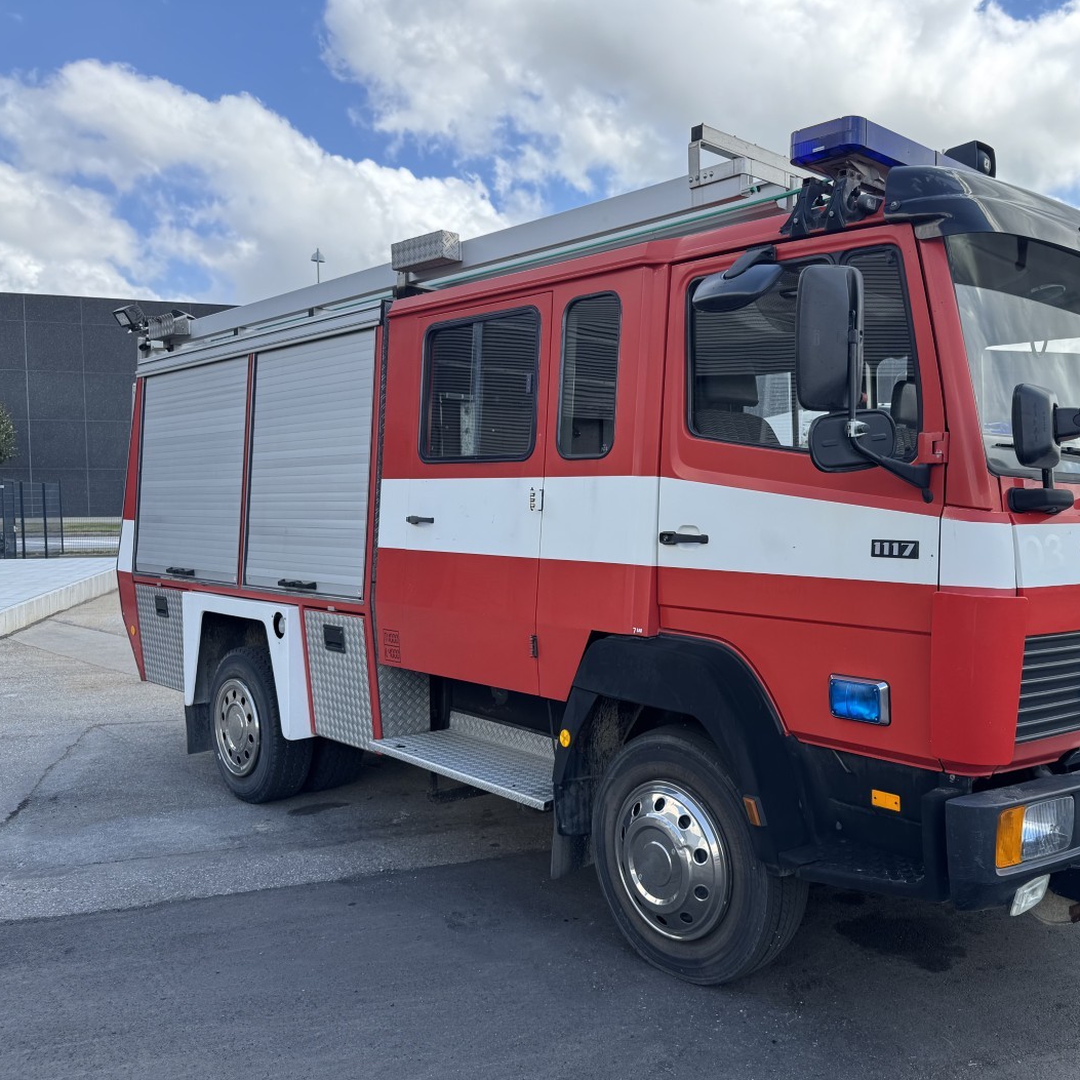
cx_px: 713
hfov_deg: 54.6
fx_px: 1024
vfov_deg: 55.6
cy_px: 552
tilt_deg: -2.6
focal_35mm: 29
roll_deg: +1.0
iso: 80
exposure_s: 1/782
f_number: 1.78
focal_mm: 6.76
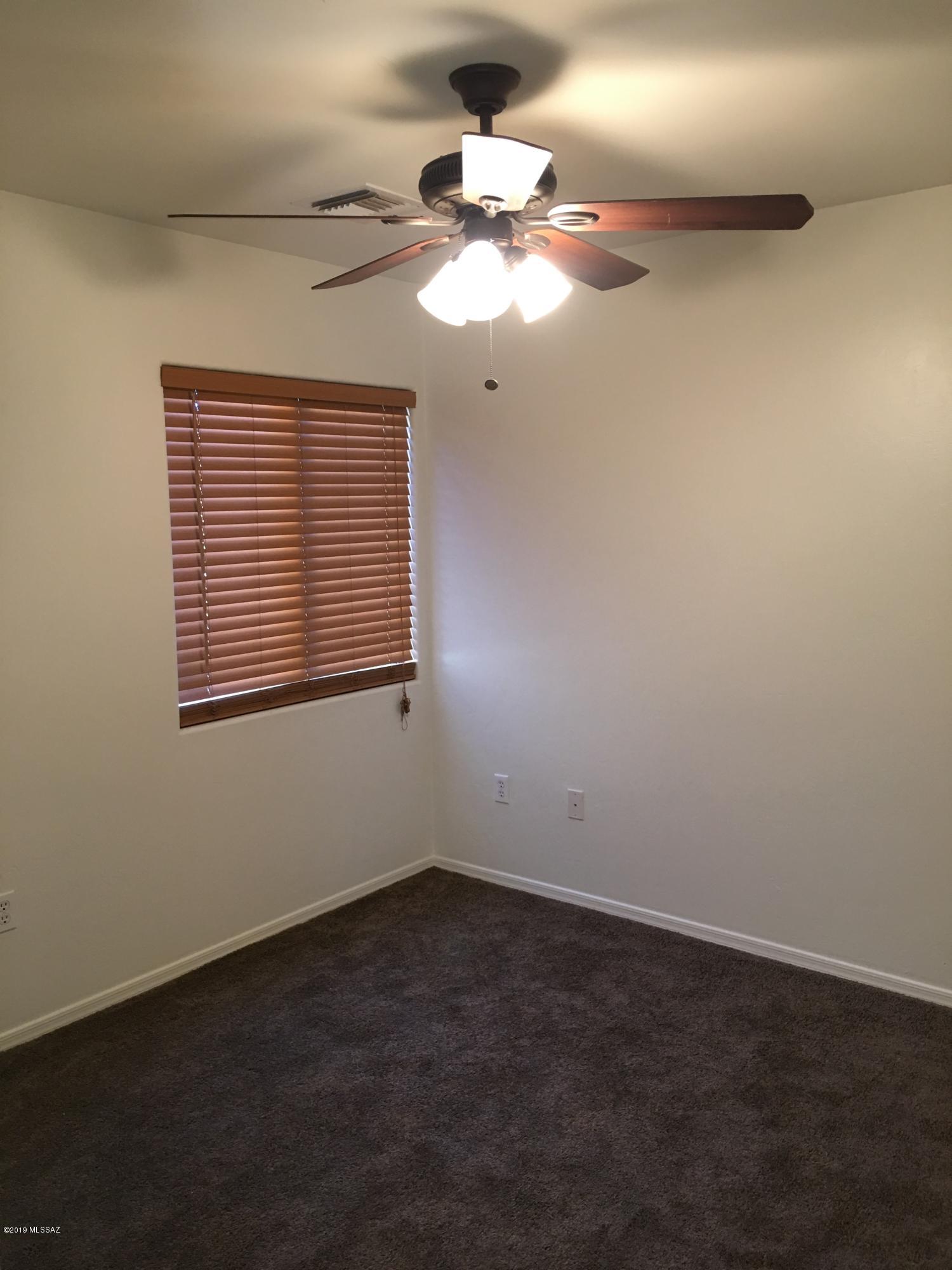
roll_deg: -0.2
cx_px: 476
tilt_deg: -4.1
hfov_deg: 48.2
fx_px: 1063
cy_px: 635
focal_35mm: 29
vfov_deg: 61.7
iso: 50
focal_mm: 4.15
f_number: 2.2
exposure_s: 1/15
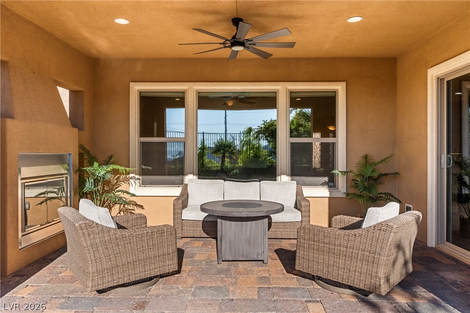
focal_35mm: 25
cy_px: 156
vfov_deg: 51.3
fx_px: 326
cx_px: 235
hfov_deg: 71.5
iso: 400
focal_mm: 25
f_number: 7.1
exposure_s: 1/8000
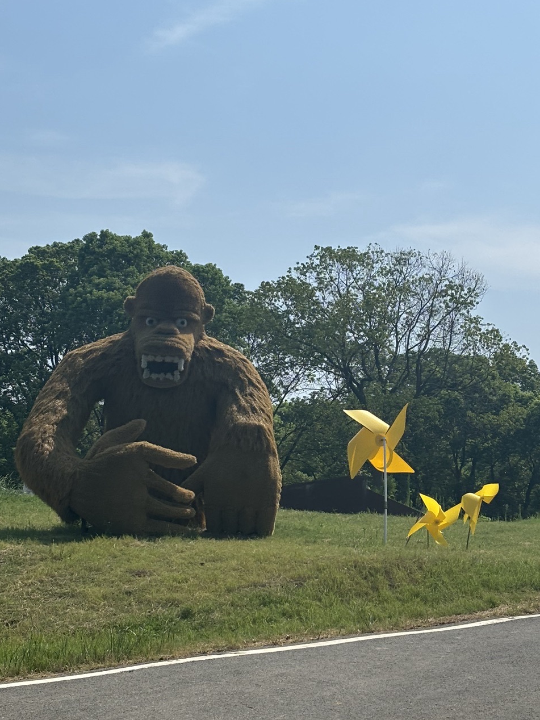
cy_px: 354
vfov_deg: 23.8
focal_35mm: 82
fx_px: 1706
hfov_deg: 18.0
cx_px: 266
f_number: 1.6
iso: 40
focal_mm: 5.96
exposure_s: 1/4630
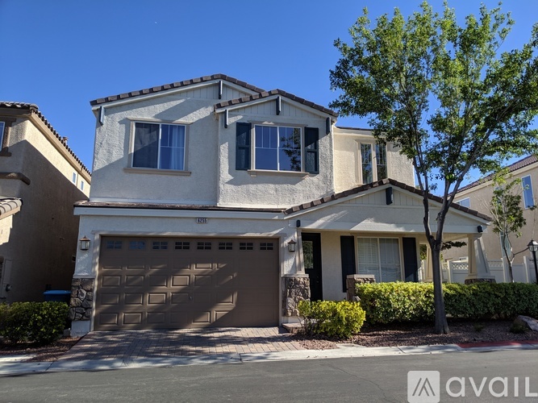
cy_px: 202
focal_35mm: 27
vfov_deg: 51.3
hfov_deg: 65.3
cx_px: 269
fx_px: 420
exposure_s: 1/2132
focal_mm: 4.44
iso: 56
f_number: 1.8
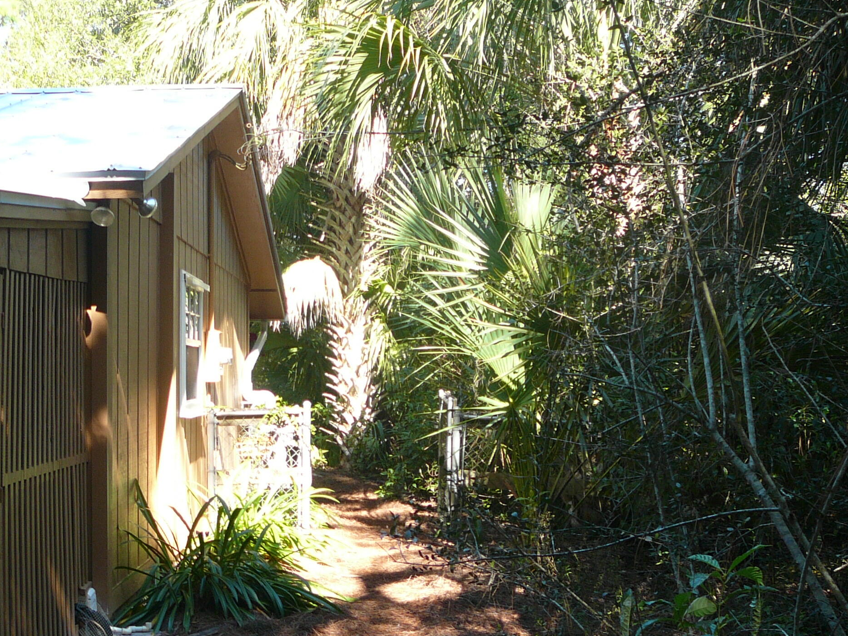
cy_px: 412
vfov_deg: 30.1
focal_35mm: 48
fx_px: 1176
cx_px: 287
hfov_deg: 39.2
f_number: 2.8
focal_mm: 5.2
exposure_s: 1/80
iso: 80
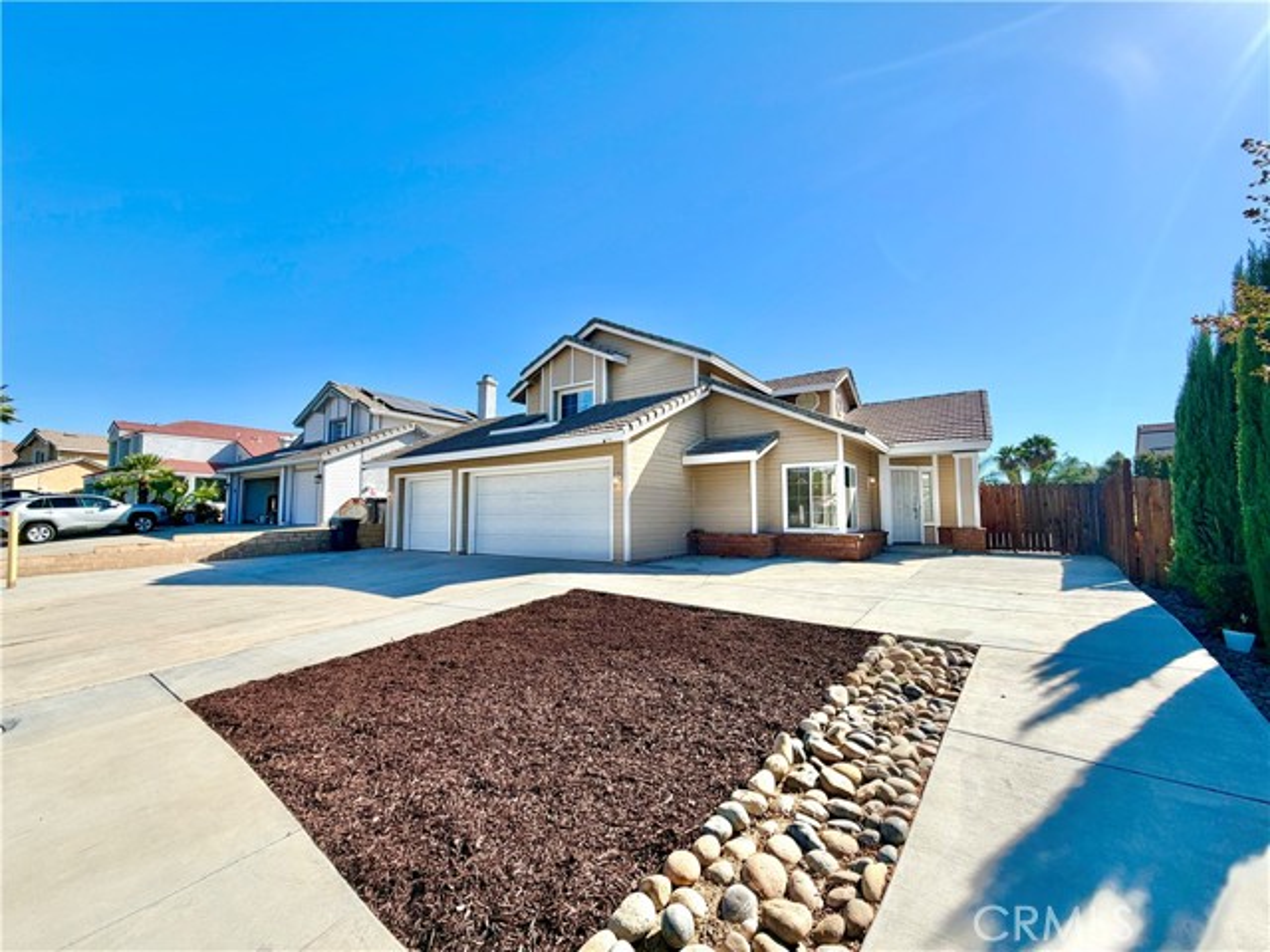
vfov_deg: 85.7
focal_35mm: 14
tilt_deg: +4.7
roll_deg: +0.7
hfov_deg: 102.1
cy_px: 476
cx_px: 635
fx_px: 514
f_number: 2.2
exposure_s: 1/779
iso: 20
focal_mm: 2.22
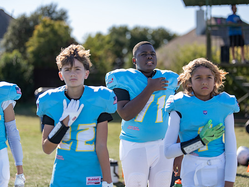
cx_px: 132
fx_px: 425
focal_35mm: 59
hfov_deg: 32.7
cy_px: 88
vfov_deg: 24.8
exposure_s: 1/4000
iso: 100
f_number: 1.2
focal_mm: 50
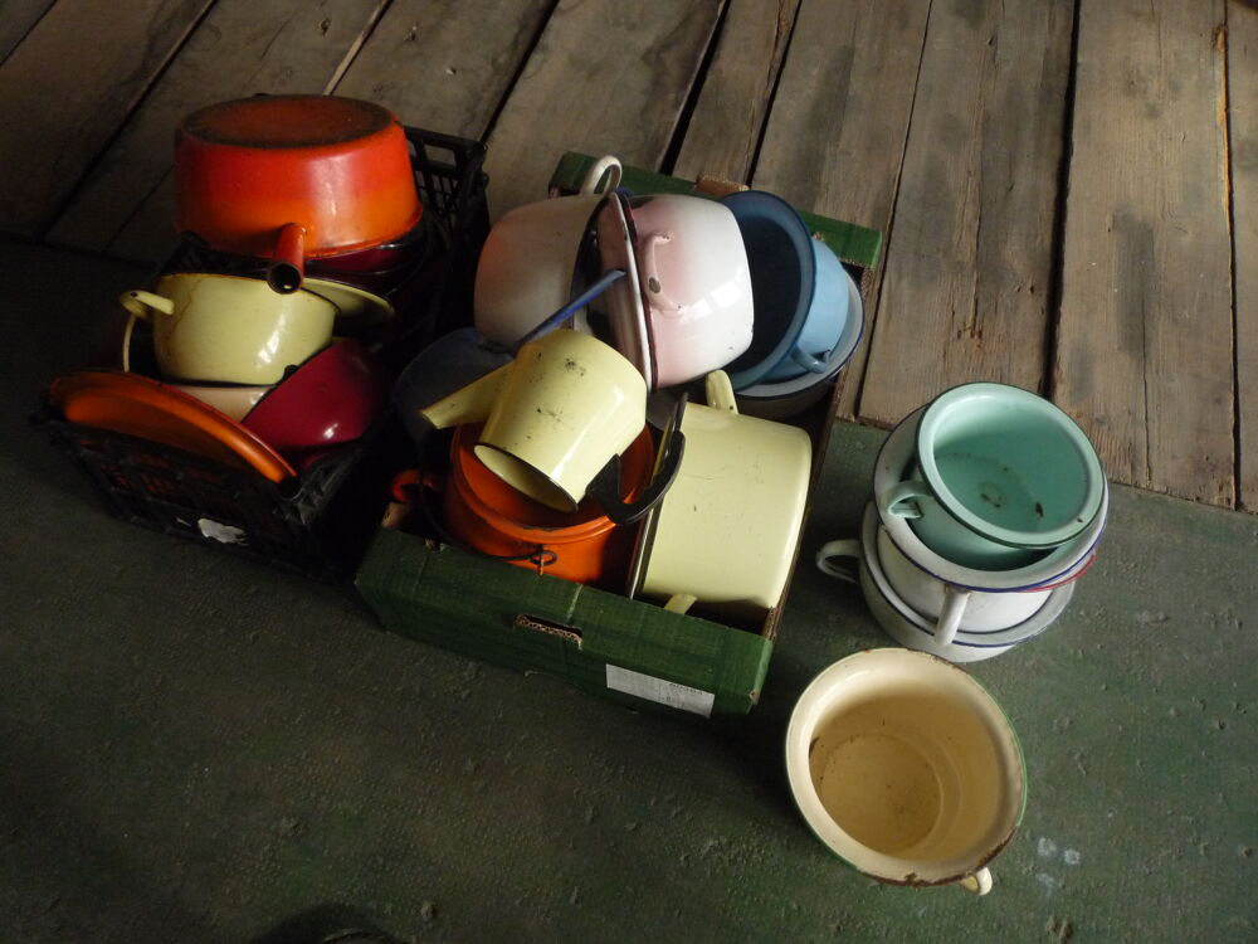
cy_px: 472
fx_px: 1090
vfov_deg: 46.8
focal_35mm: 30
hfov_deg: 60.0
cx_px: 629
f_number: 3.3
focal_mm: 5.2
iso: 320
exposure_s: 1/500
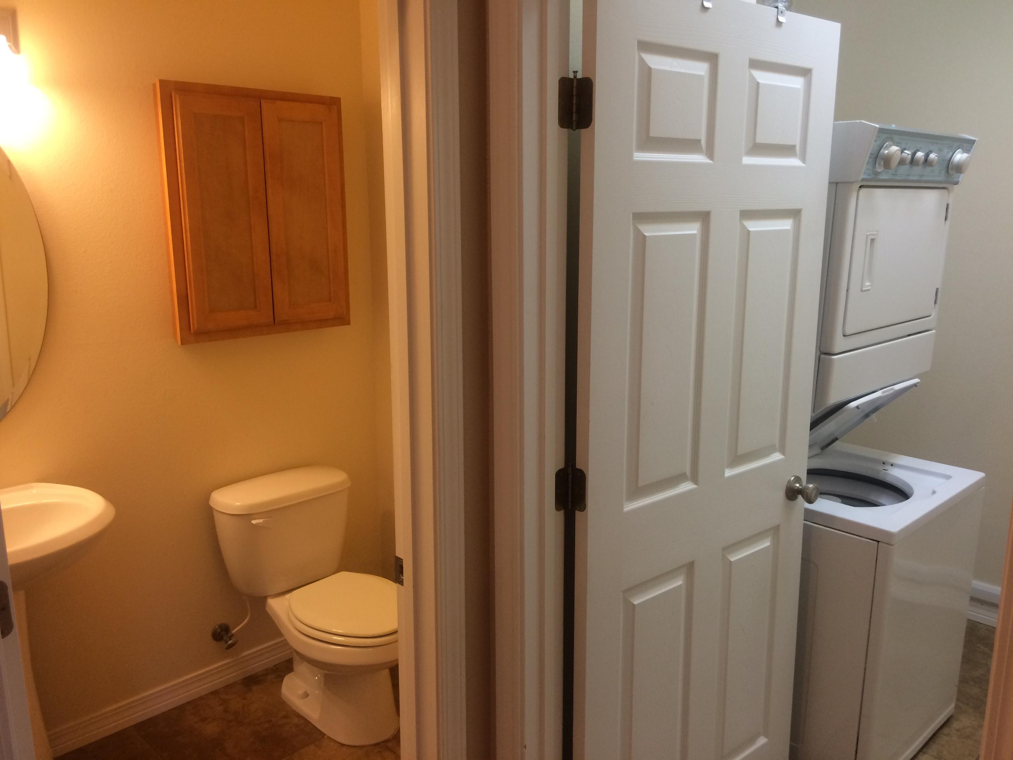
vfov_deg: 48.2
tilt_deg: -12.7
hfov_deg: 61.7
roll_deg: +0.9
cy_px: 380
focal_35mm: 29
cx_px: 506
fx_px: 849
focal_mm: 4.15
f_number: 2.2
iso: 50
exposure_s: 1/30
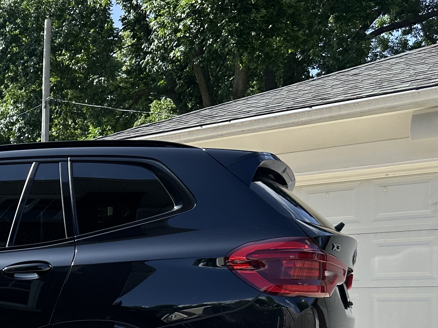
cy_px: 339
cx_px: -27
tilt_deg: -1.1
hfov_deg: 29.1
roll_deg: -0.7
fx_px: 772
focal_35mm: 61
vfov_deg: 22.9
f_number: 1.78
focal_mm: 6.86
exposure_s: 1/2410
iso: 80
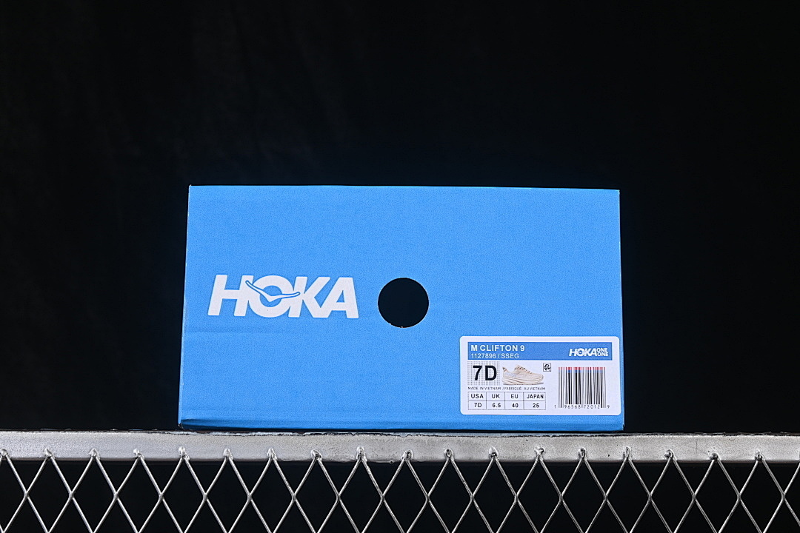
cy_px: 266
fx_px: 1667
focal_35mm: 75
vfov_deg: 18.2
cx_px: 400
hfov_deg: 27.0
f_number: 8
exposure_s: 1/80
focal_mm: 50
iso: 160
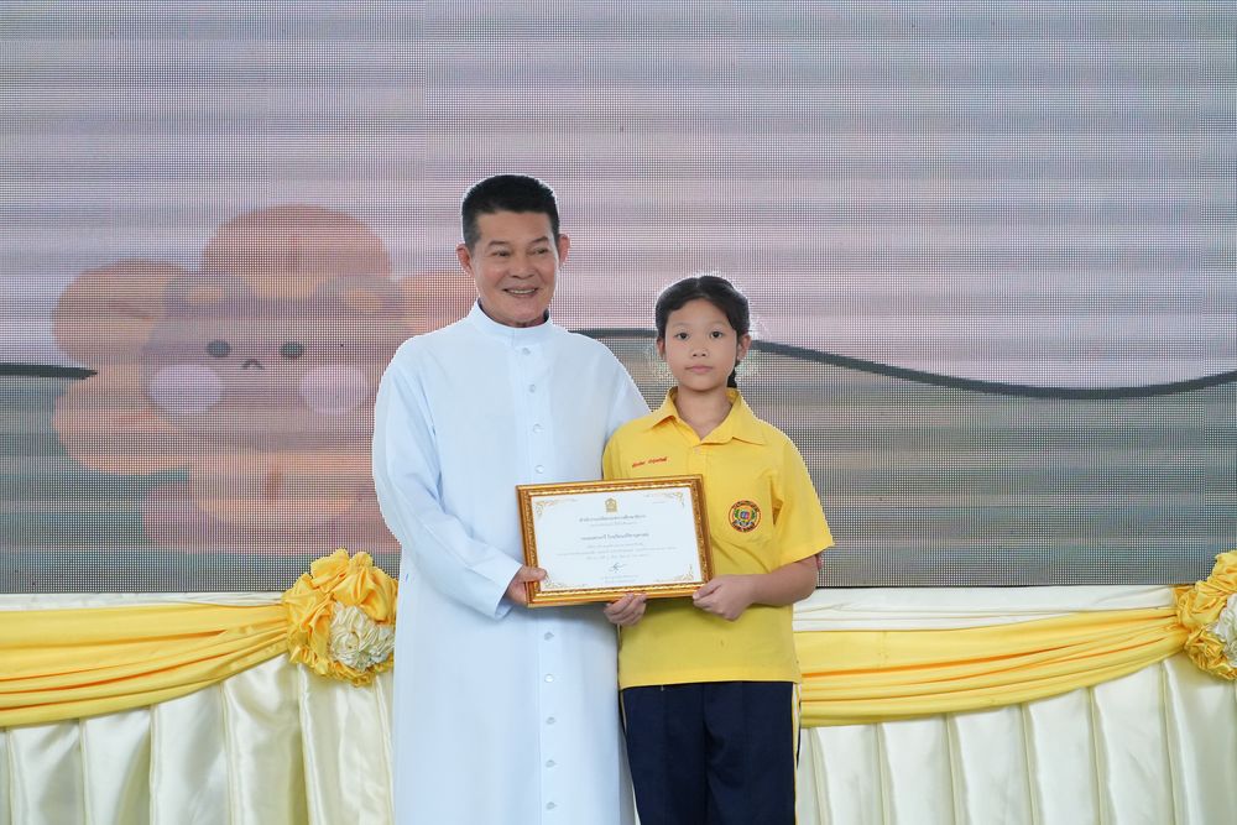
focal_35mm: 117
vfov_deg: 11.7
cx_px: 618
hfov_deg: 17.5
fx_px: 4021
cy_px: 412
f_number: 5.6
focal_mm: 78
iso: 4000
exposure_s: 1/400
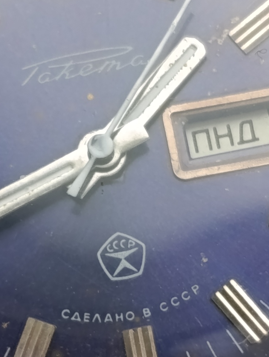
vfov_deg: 20.4
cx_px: 123
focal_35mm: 96
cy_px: 176
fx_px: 992
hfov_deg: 15.4
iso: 125
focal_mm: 6.14
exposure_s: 1/100
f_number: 1.6
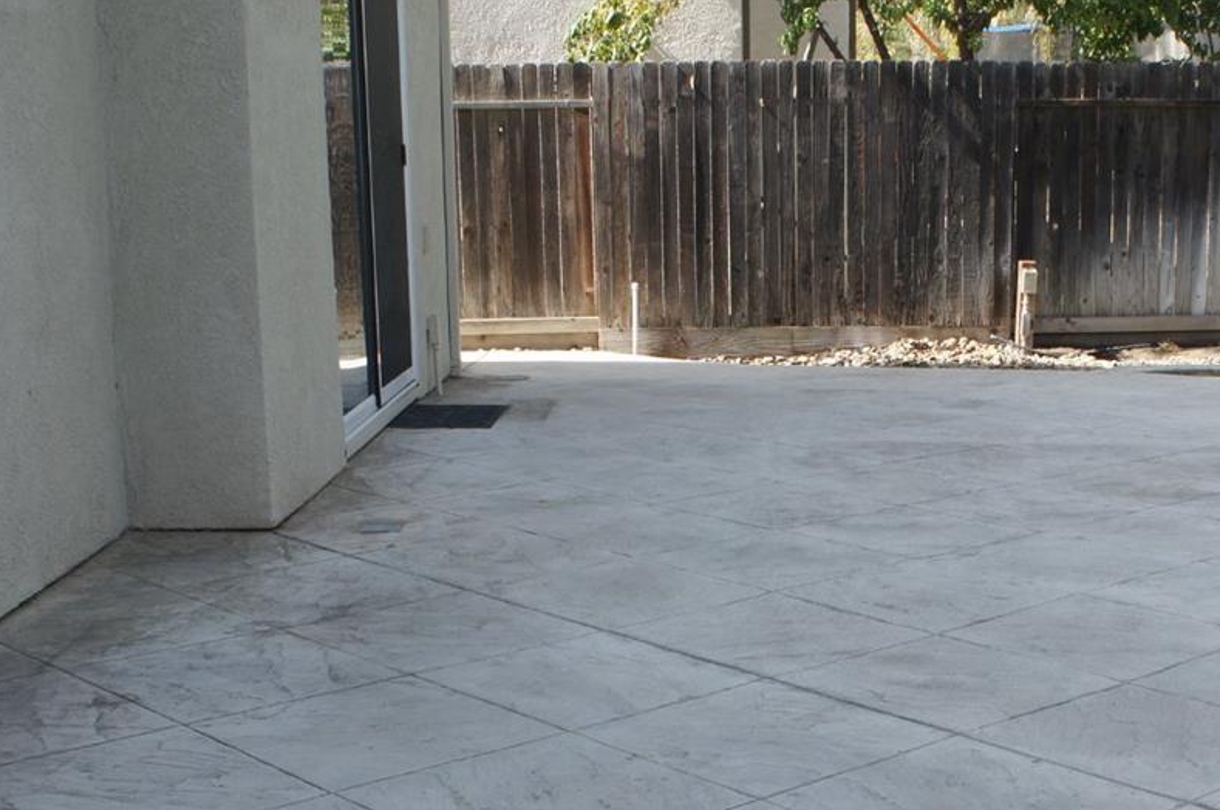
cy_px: 592
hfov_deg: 34.8
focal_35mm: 57
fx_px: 1929
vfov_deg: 23.5
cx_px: 806
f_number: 8
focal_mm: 20
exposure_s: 1/160
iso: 200
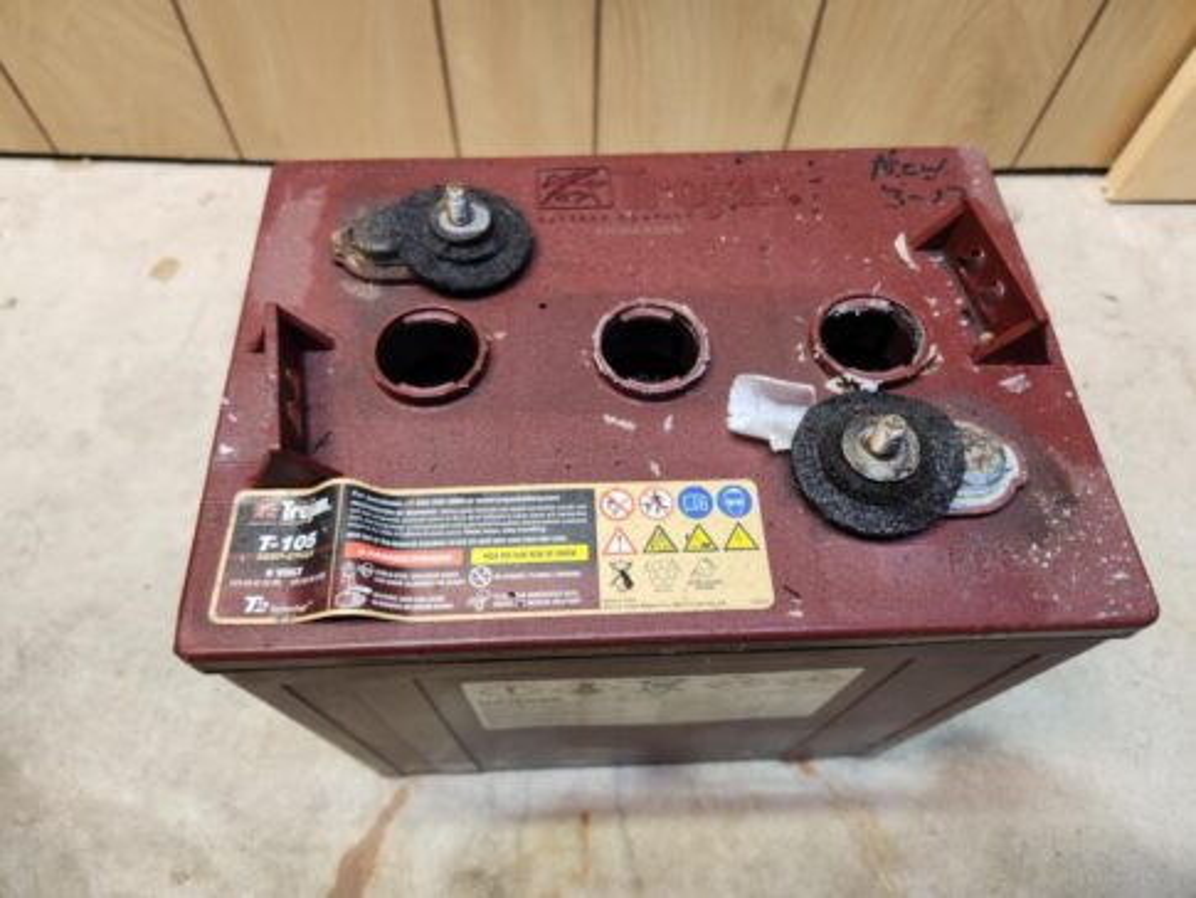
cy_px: 449
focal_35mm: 23
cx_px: 598
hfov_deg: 73.9
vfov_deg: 58.9
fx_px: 795
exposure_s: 1/120
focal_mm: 5.4
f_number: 1.8
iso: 125
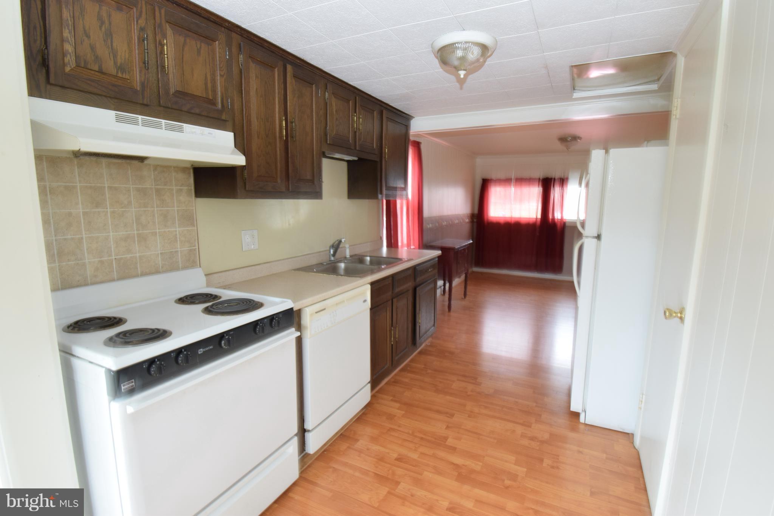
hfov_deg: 92.4
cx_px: 387
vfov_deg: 69.7
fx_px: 371
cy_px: 258
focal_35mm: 17
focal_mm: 11.5
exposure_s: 1/1.3
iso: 400
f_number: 13
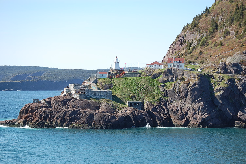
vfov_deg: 11.7
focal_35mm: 117
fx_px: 799
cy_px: 82
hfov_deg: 17.5
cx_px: 123
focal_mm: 78
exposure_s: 1/500
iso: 200
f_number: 5.6
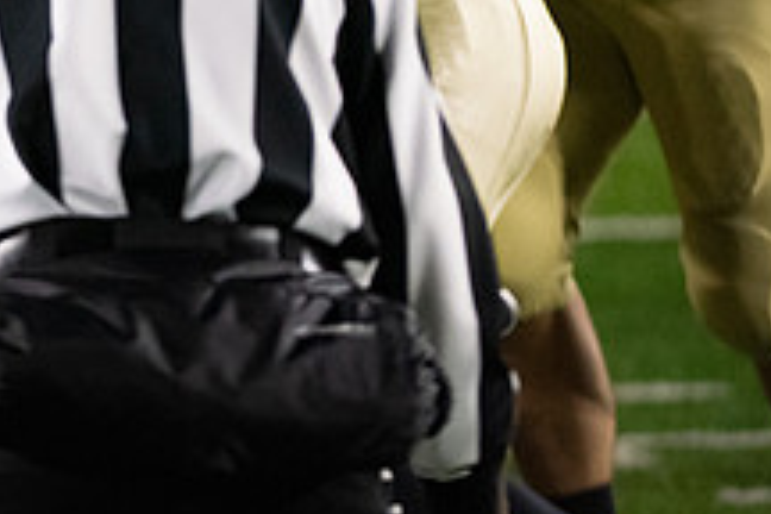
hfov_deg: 3.8
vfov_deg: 2.6
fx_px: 11521
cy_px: 2
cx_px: -171
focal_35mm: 538
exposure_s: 1/500
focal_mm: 200
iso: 6400
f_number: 4.5
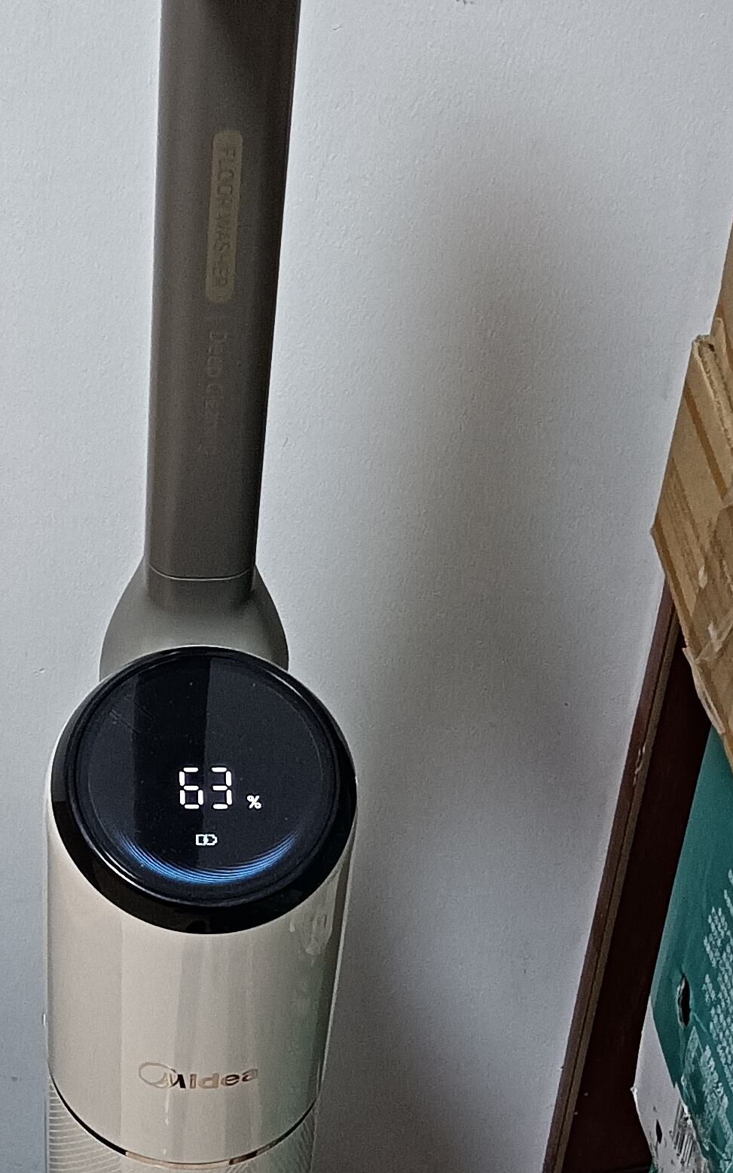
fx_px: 2397
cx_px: 80
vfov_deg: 27.5
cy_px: 643
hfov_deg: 17.1
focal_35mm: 75
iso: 2147
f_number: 1.8
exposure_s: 1/25
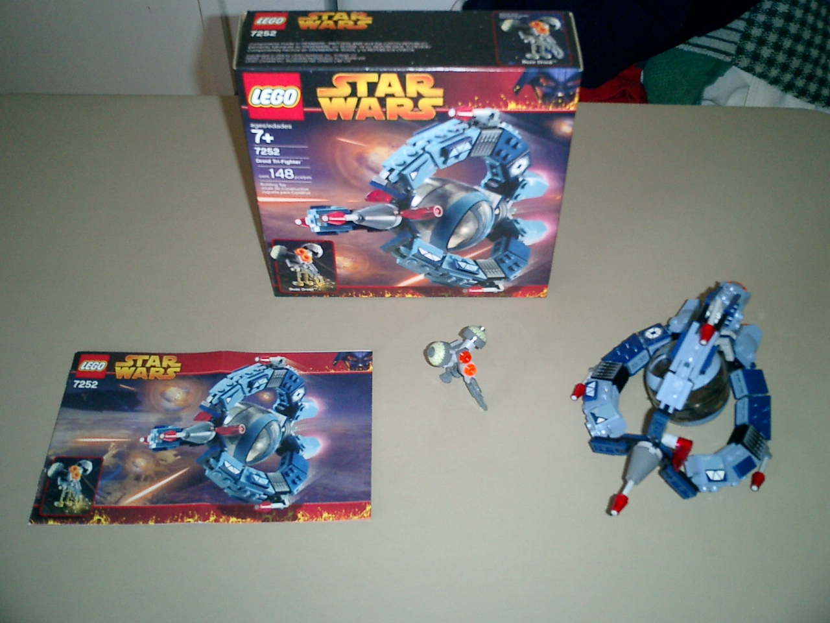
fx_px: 863
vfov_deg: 39.7
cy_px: 312
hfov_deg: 51.4
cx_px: 415
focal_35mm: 36
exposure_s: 1/30
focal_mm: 7.5
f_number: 3.2
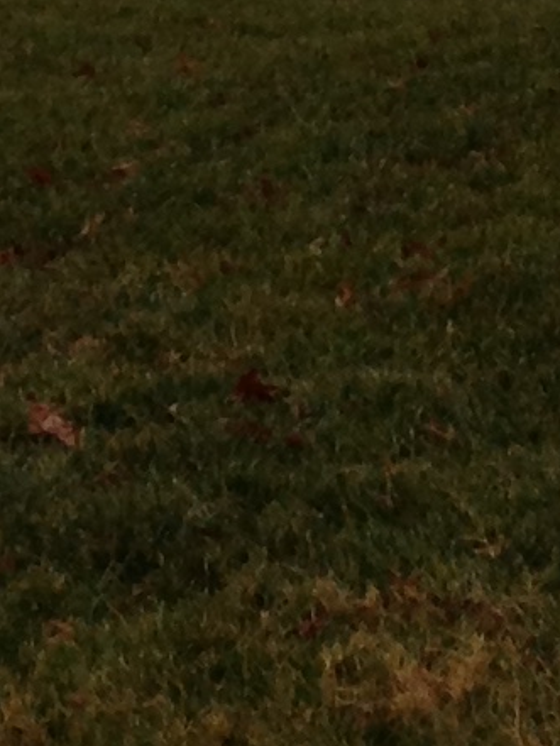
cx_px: -369
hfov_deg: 6.0
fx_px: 5261
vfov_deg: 7.5
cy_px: -1084
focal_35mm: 244
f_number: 2.4
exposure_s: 1/344
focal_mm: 4.13
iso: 50
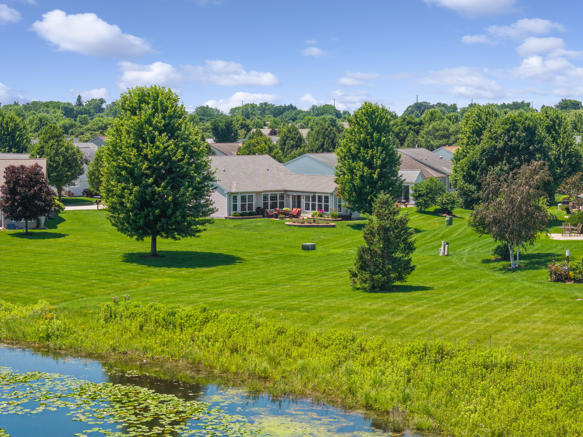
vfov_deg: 21.0
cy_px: 218
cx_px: 292
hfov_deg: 27.8
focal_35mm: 70
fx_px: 1179
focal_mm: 19.4
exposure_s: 1/1000
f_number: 2.8
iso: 100
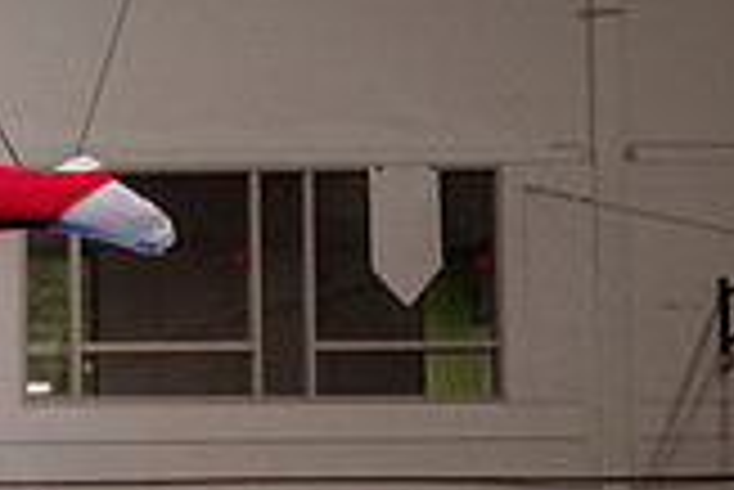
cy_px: 596
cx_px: -694
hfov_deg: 13.3
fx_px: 2734
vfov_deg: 10.1
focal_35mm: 134
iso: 1600
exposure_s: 1/800
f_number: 2.8
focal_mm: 32.5
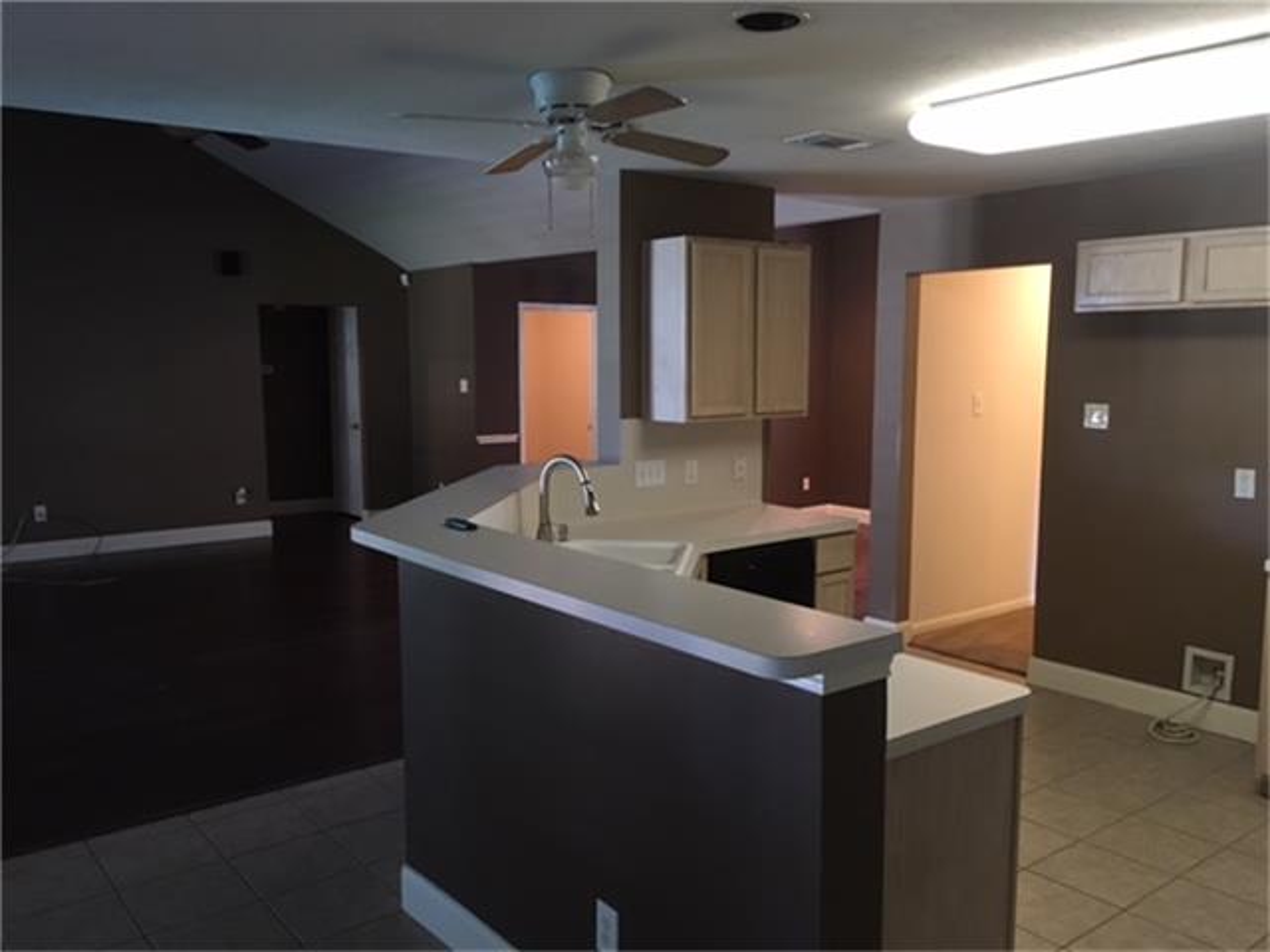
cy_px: 476
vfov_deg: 48.2
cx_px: 635
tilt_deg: -6.3
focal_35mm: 29
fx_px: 1064
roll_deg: -0.4
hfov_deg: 61.7
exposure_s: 1/15
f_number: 2.2
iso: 200
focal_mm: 4.15
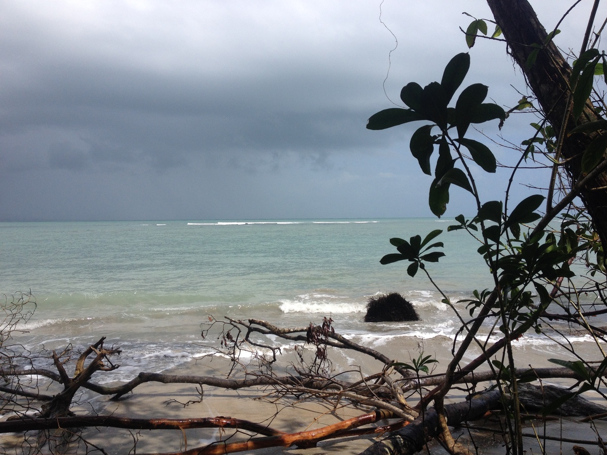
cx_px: 304
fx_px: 614
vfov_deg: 40.7
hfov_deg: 52.6
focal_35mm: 35
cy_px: 228
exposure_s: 1/3067
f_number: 2.4
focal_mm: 4.28
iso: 50
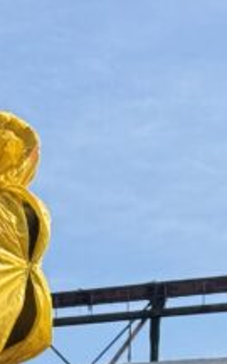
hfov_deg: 5.3
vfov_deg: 8.5
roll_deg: -1.0
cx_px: -333
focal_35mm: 241
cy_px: 592
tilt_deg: +2.4
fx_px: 2386
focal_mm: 6.76
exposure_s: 1/3425
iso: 64
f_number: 1.78
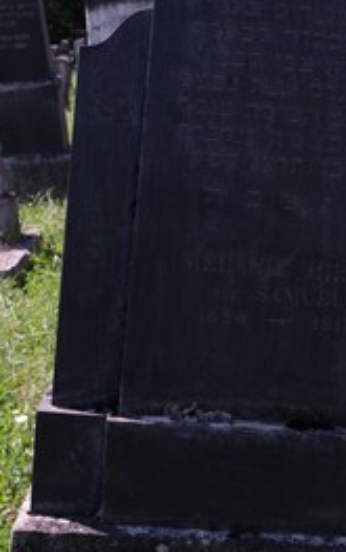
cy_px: 250
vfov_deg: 28.5
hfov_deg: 18.0
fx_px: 1083
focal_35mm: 72
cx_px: 281
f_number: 5.6
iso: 160
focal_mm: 20.5
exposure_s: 1/280
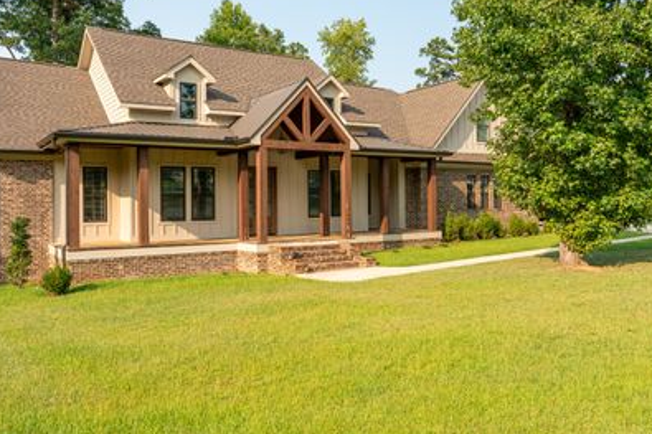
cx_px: 292
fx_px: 561
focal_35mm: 31
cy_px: 197
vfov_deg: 42.2
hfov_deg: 60.2
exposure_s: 1/250
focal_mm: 24
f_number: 8
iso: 200
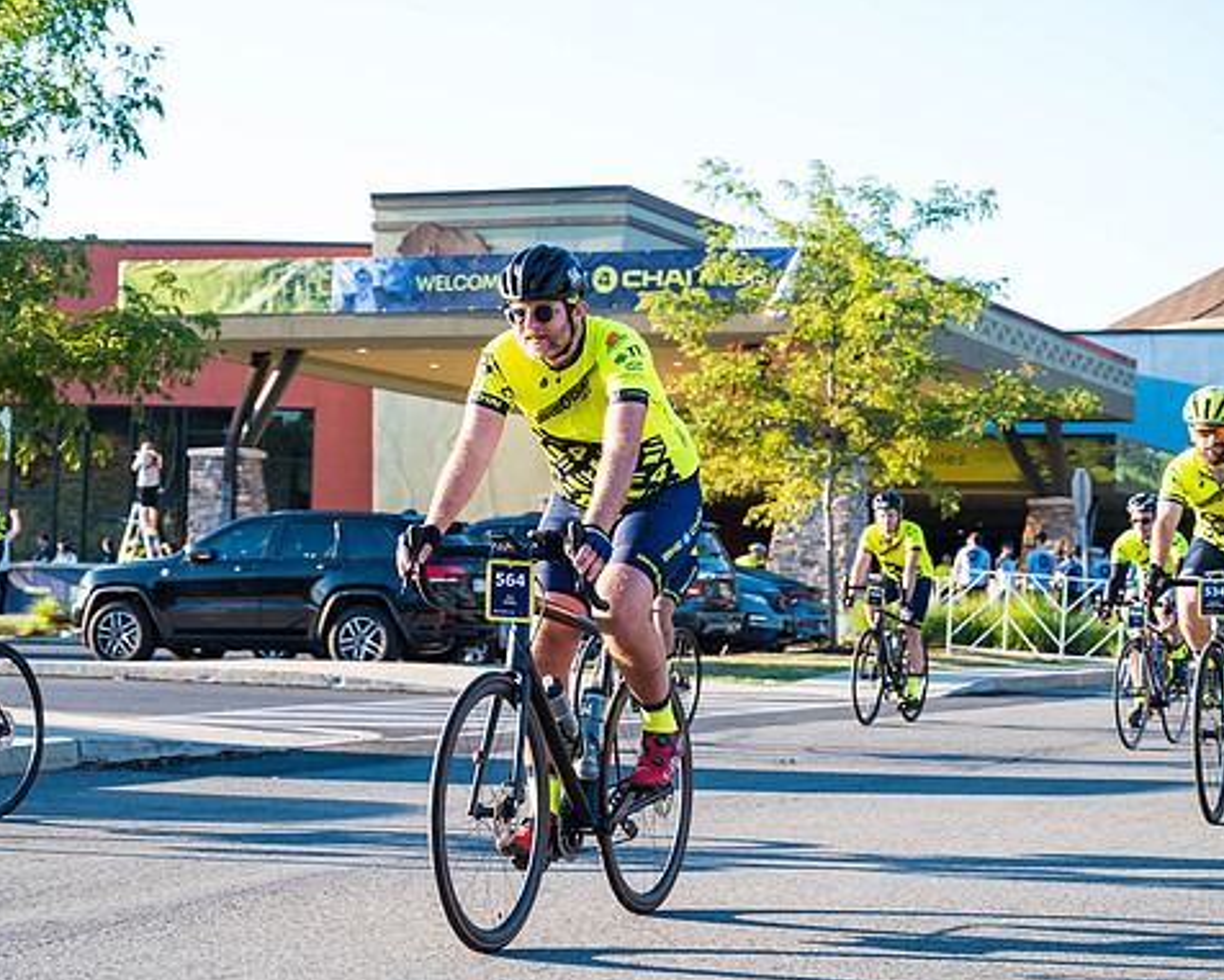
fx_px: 2899
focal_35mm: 80
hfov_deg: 23.8
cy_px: 491
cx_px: 597
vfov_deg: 19.2
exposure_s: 1/250
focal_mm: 70
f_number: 6.3
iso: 400
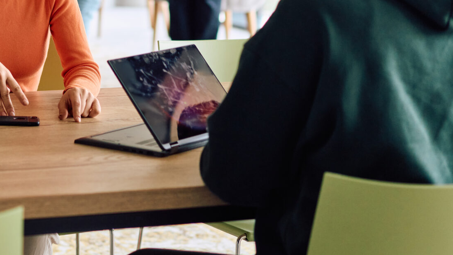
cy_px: -18
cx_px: -21
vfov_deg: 9.0
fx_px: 1609
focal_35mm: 134
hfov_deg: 15.7
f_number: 2.2
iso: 400
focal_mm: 55
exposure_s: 1/400
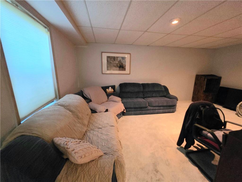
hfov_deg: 106.2
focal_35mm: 13
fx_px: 91
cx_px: 121
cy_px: 91
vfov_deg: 89.9
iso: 1000
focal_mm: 2.2
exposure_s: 1/40
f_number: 1.9
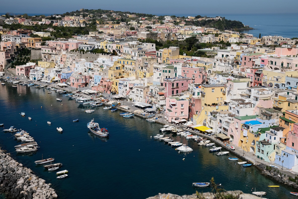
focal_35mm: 50
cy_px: 100
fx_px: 414
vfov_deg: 27.0
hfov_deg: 39.6
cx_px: 149
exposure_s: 1/2200
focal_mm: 33
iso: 400
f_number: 7.1
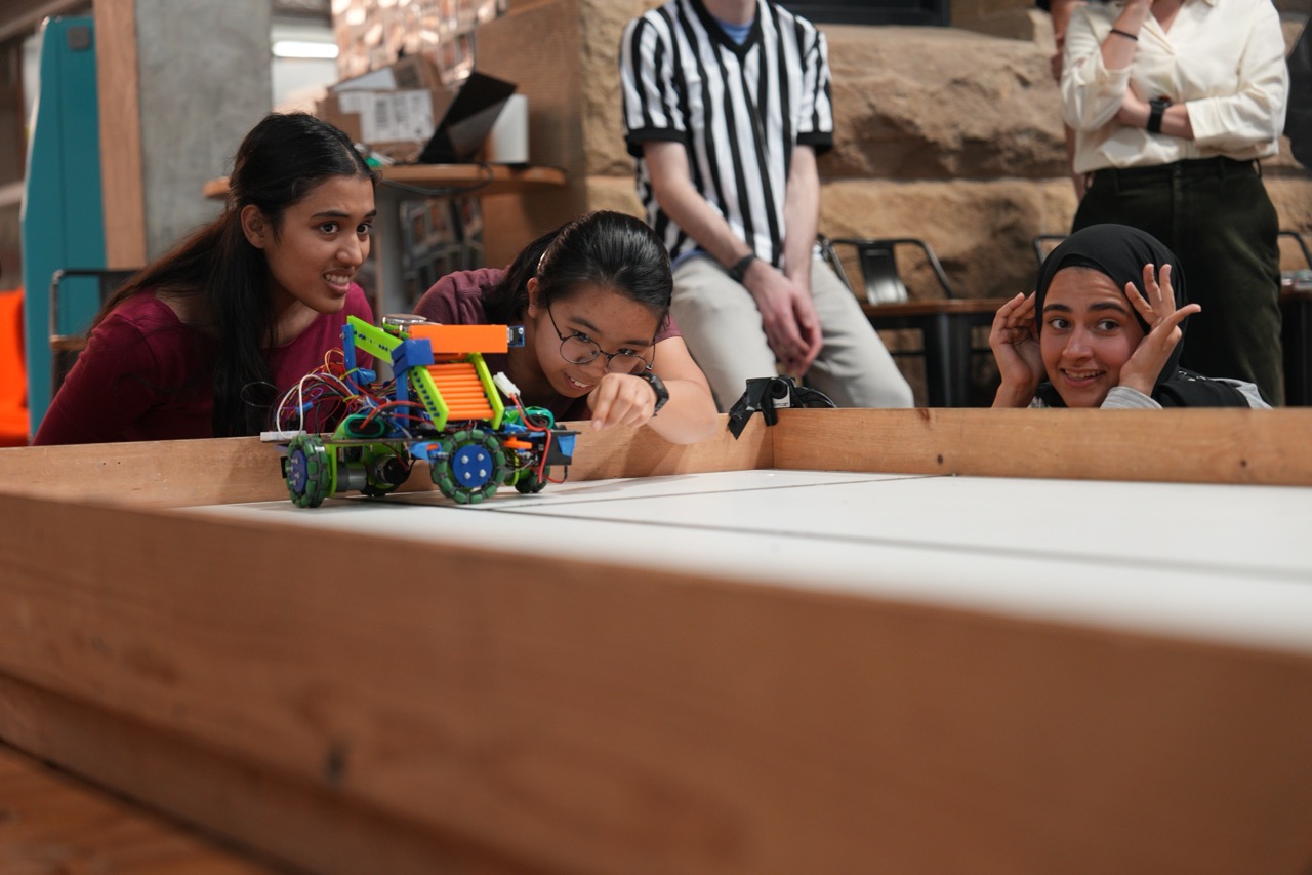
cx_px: 656
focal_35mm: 70
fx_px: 2551
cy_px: 438
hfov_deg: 28.8
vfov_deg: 19.5
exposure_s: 1/100
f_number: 2.8
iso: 1250
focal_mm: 70
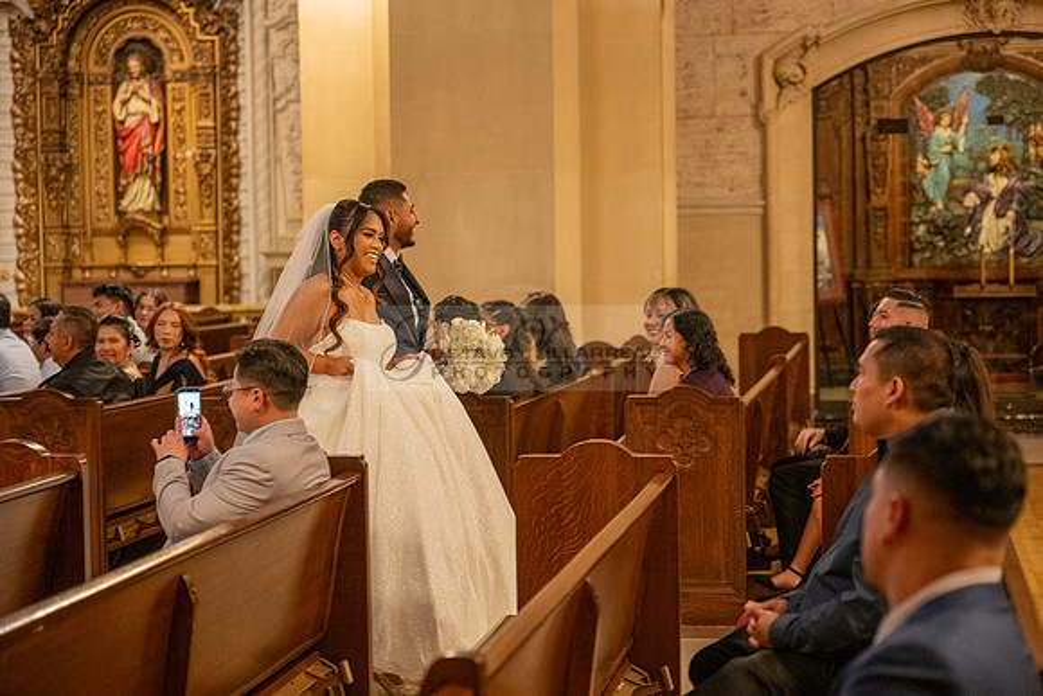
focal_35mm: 70
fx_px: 2028
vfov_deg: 19.5
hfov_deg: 28.8
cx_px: 522
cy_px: 348
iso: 2000
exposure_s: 1/125
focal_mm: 70
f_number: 2.8
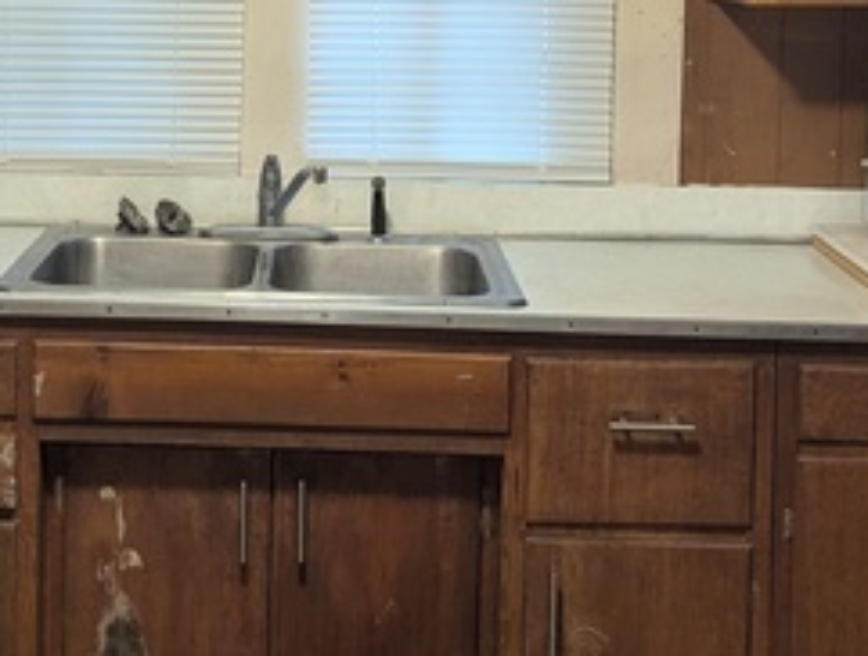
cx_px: 267
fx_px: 1659
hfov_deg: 29.1
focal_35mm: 66
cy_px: 7
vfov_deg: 21.6
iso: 575
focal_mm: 6.81
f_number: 1.85
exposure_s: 1/32.8
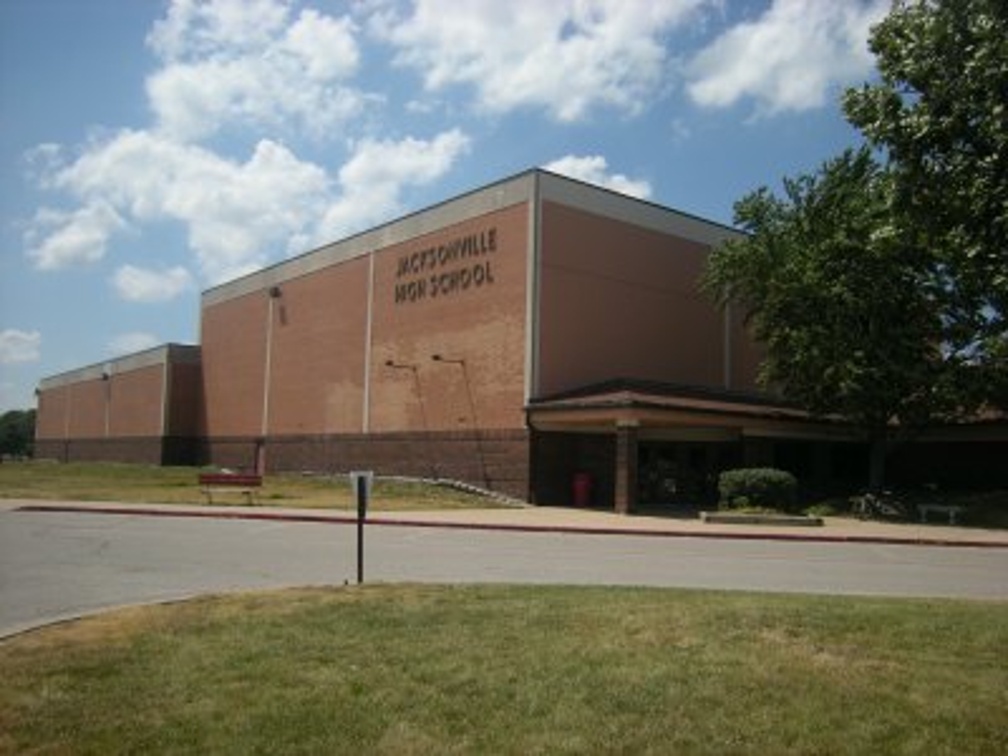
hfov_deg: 58.4
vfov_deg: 45.4
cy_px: 378
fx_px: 903
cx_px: 504
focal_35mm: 31
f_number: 5.8
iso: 64
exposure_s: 1/370
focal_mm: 5.3
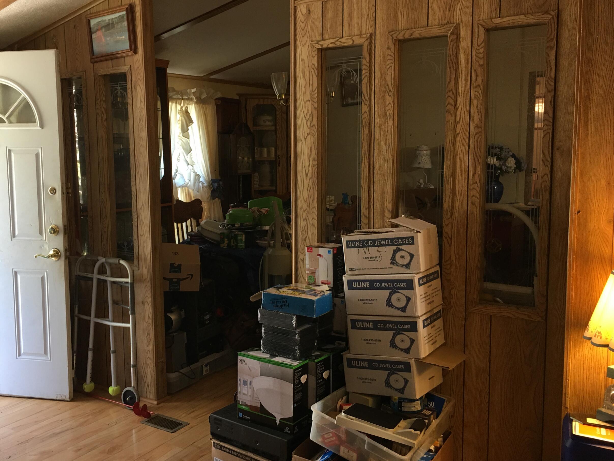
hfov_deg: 51.1
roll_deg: +0.4
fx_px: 639
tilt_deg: -4.7
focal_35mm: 36
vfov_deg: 39.7
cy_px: 220
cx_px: 251
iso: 40
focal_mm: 4.15
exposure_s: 1/15
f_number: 2.2
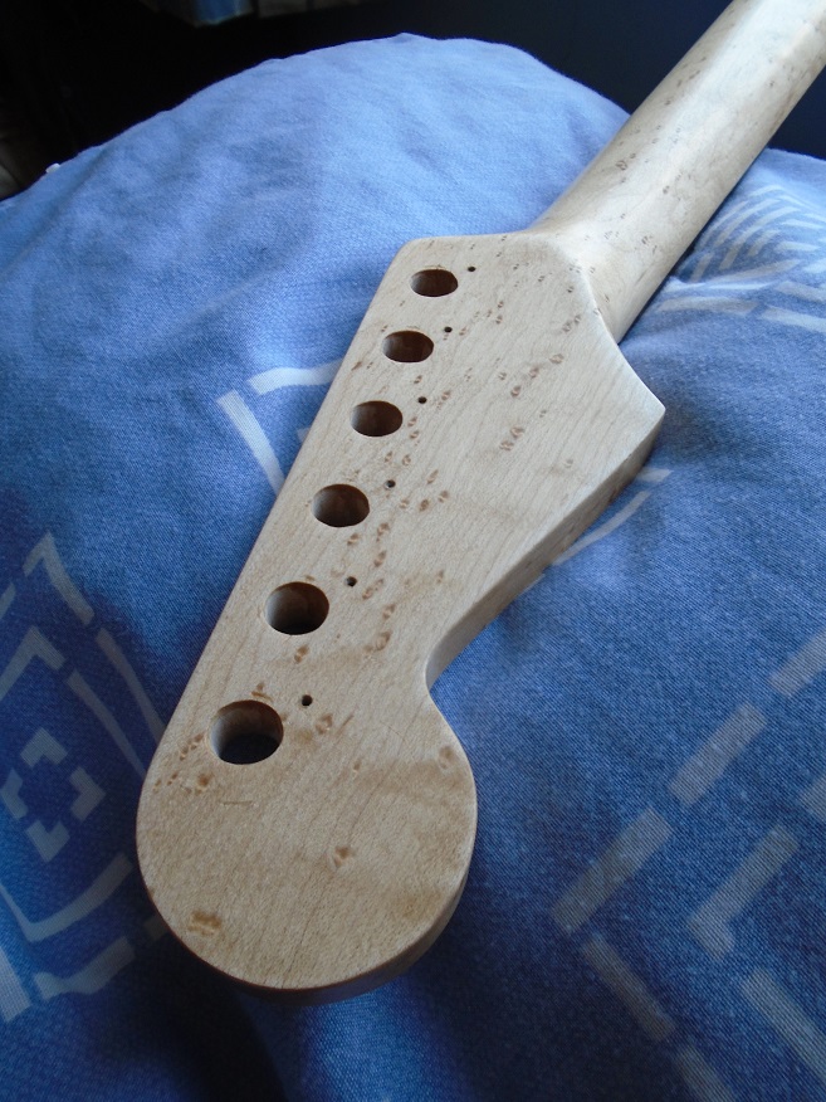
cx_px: 413
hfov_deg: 53.1
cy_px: 551
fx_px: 827
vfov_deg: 67.3
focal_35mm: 26
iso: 100
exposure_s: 1/40
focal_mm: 4.6
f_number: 3.2
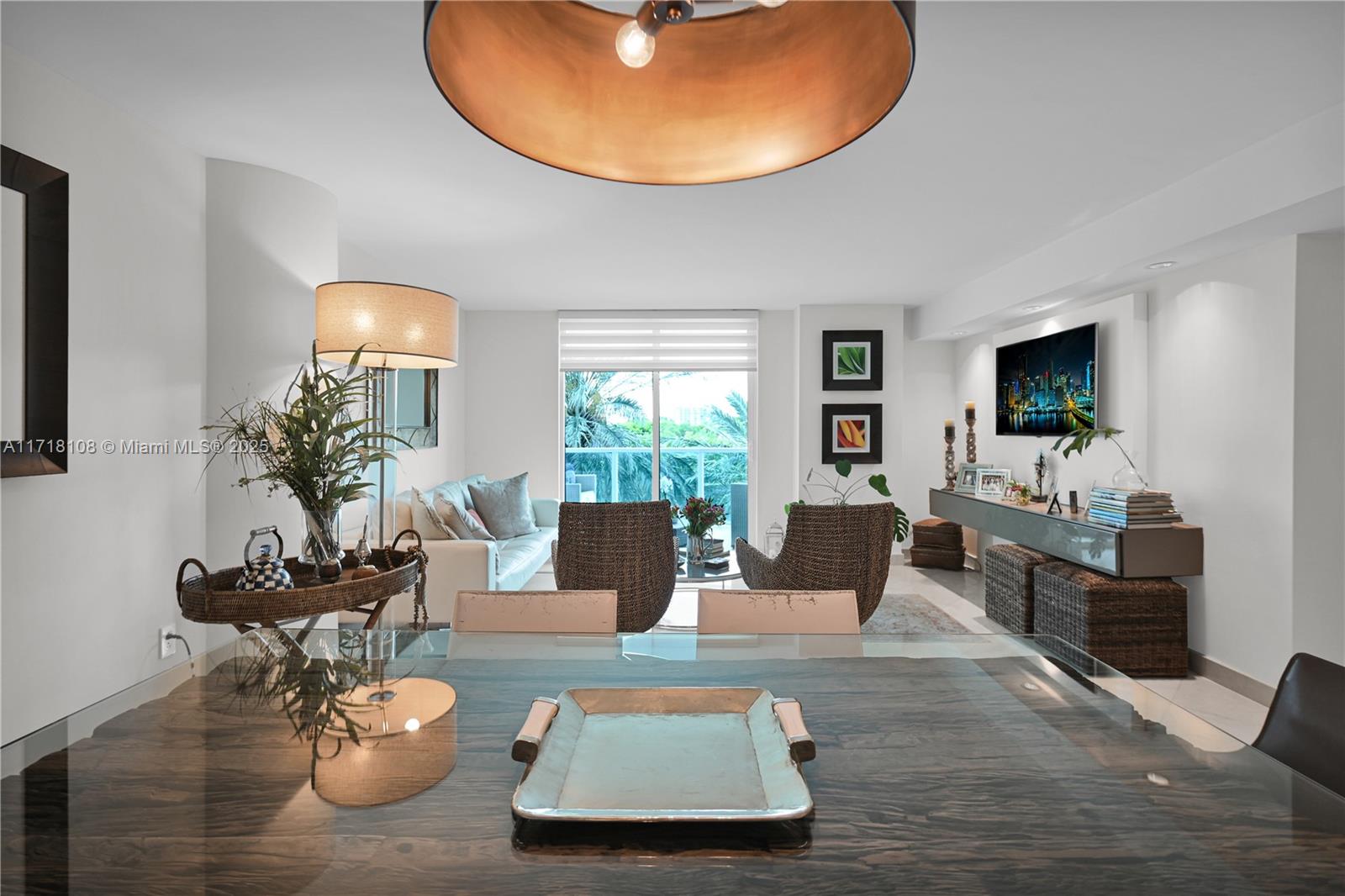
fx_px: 616
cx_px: 672
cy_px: 448
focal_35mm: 16
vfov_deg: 72.0
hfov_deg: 95.0
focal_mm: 16.5
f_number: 4
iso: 180
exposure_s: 1/15
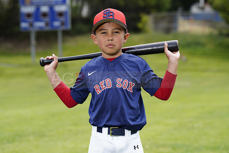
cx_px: 114
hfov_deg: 13.1
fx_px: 999
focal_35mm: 157
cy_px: 76
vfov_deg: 8.7
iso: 100
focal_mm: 157
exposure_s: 1/250
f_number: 6.3
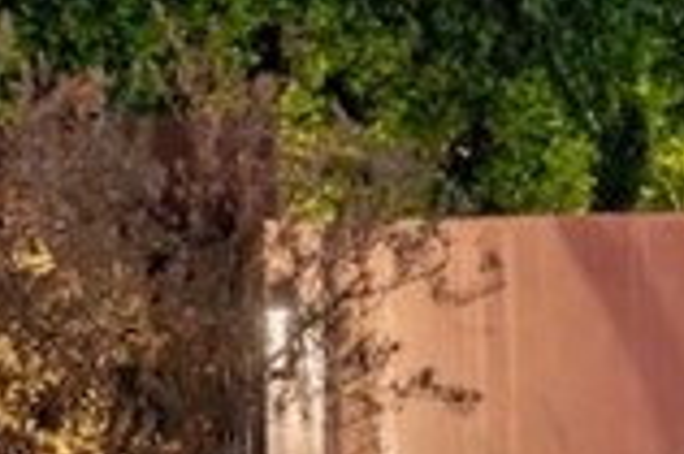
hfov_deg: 11.2
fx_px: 2961
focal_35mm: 156
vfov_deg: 8.8
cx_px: 1584
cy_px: 294
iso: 640
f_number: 11
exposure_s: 1
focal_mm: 24
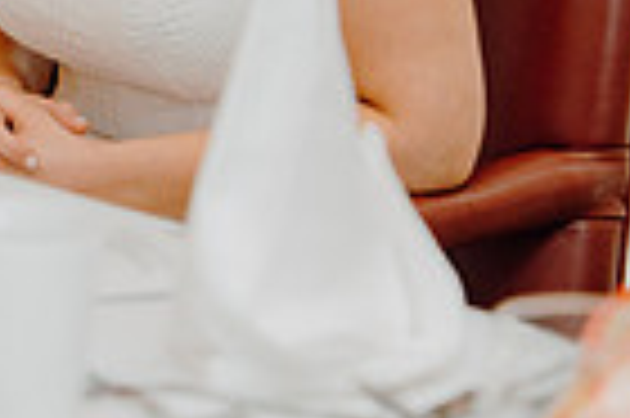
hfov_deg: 7.9
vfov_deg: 5.3
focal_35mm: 253
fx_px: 4422
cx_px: -482
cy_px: -429
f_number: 2.8
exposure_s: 1/200
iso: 1250
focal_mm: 61
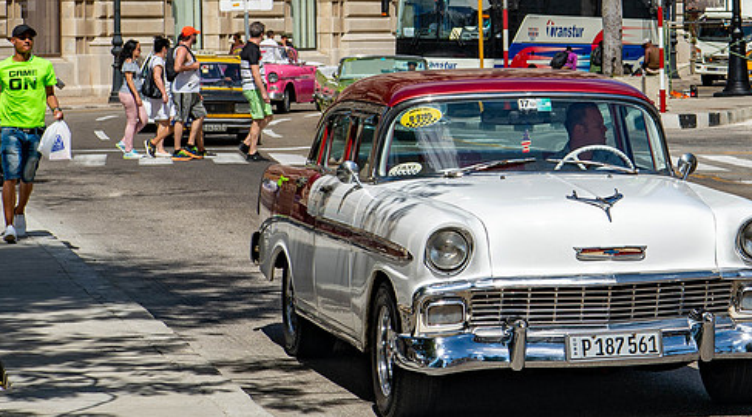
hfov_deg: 14.1
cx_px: 718
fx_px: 3001
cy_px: 55
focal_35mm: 151
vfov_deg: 7.9
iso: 100
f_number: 10
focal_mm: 70
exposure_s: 1/400
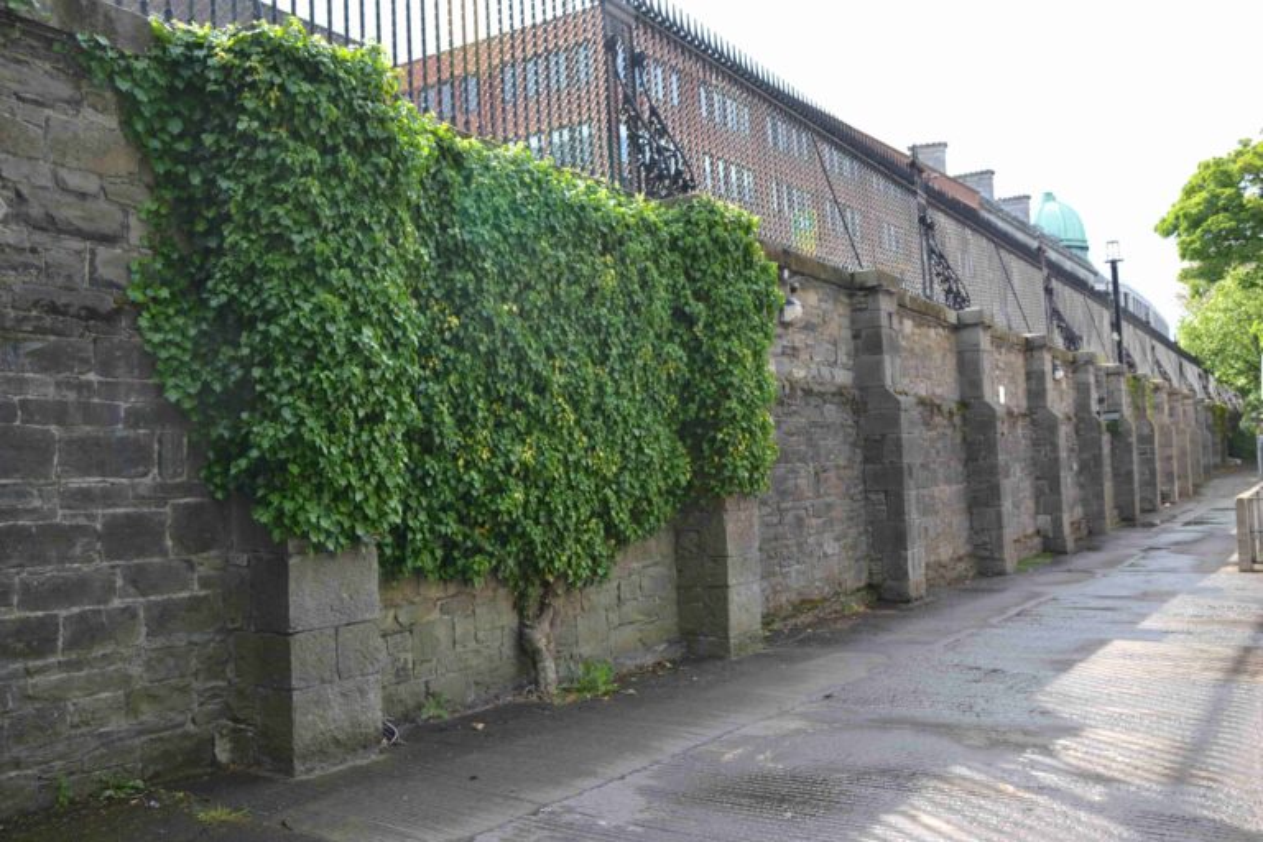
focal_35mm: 30
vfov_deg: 43.6
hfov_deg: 61.9
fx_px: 1052
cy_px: 421
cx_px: 632
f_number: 5.6
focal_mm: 20
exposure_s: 1/125
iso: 110
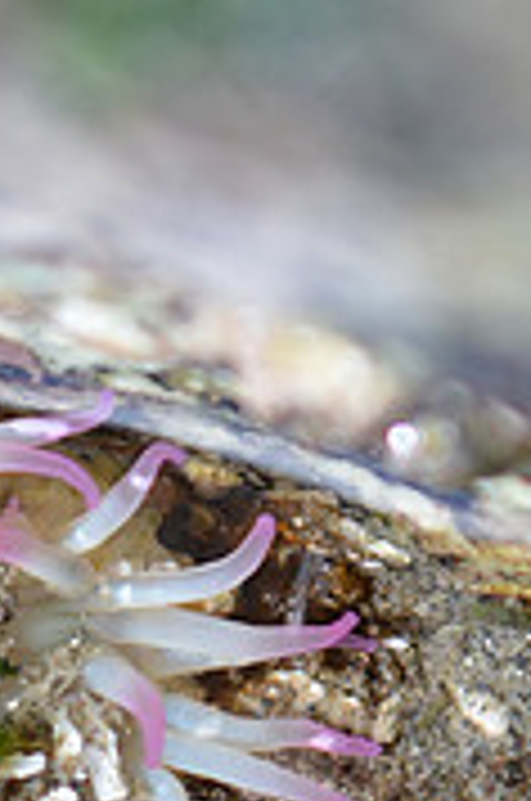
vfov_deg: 10.4
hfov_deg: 6.9
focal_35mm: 195
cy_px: 981
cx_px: -194
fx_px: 4331
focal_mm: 40
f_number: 4
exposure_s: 1/1000
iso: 400
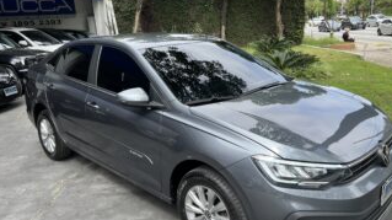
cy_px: 109
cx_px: 198
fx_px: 332
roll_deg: +3.7
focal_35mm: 32
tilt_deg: -15.6
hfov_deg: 61.0
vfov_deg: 36.6
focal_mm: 5.7
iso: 50
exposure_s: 1/1079
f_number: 1.5
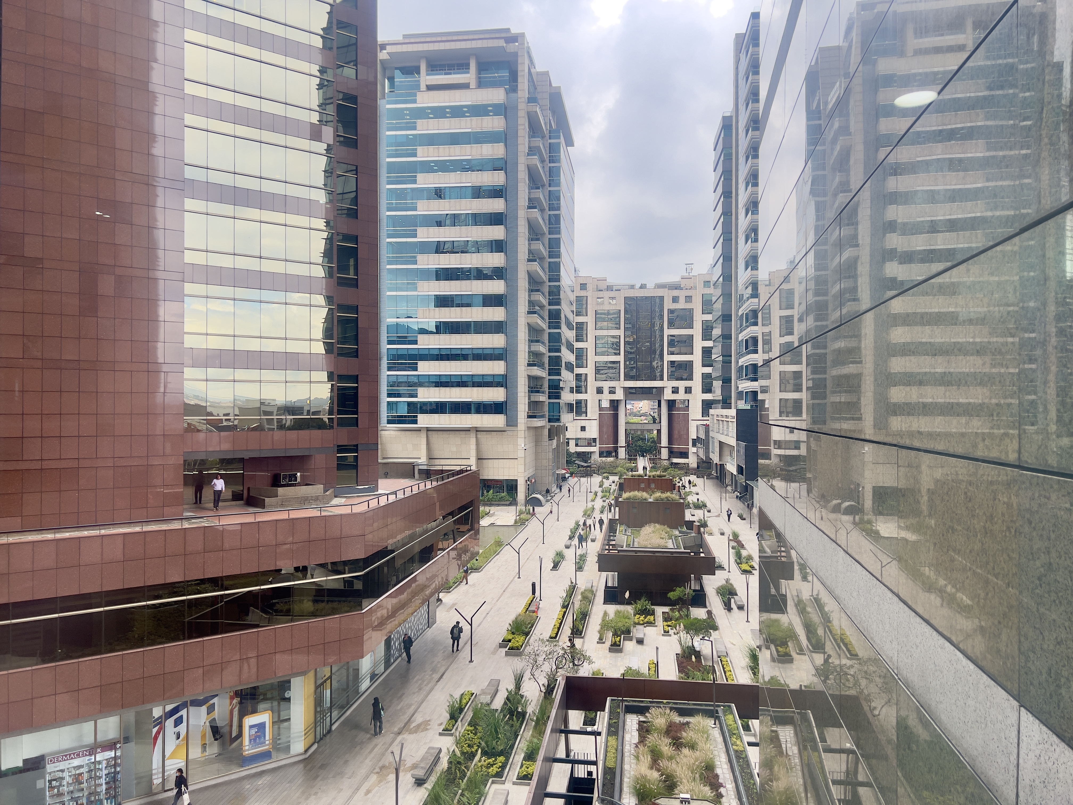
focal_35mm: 26
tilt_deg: +0.0
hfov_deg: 67.3
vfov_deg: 53.1
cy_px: 402
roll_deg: -0.1
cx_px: 536
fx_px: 806
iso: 50
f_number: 1.5
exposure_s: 1/365
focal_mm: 5.7
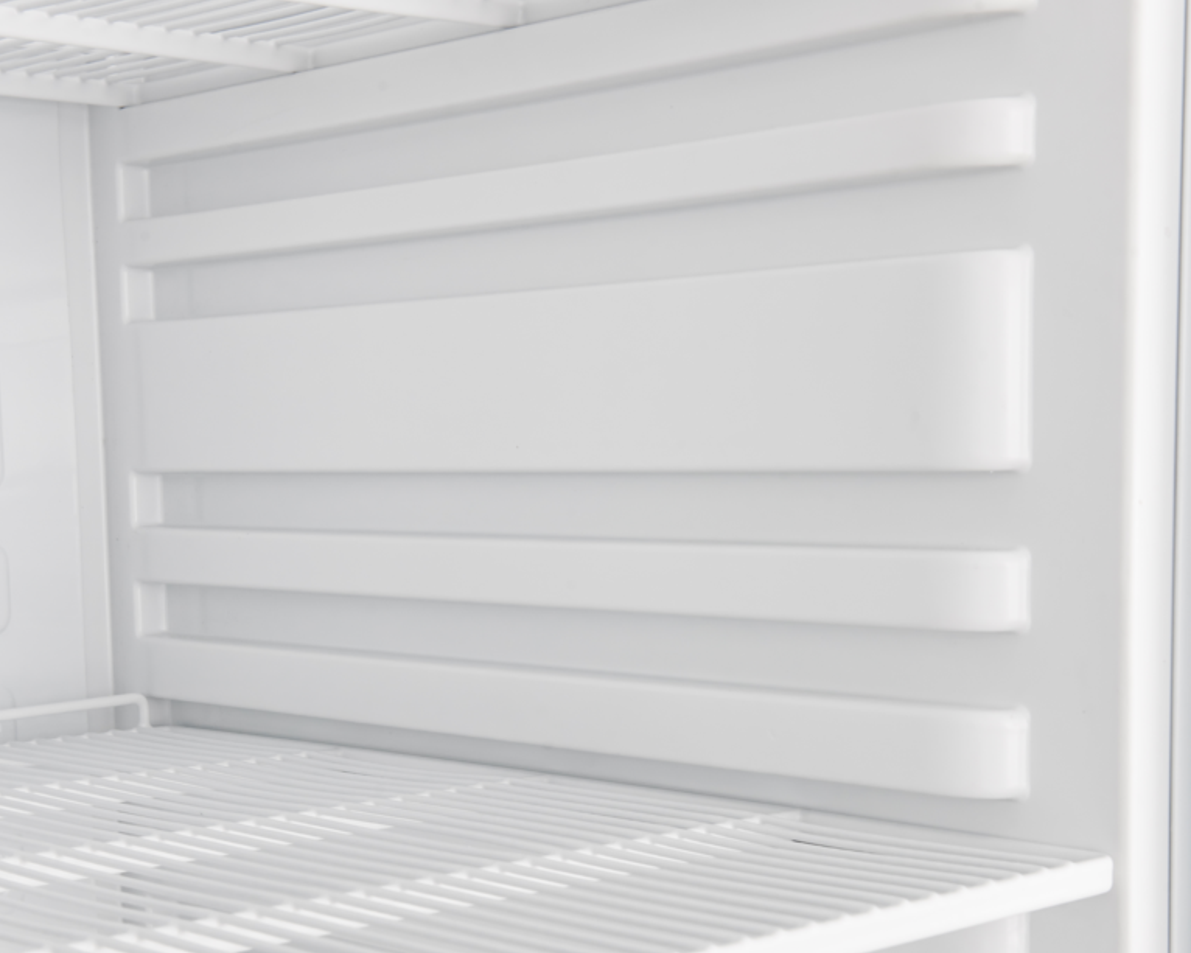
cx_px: 568
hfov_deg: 27.5
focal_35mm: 69
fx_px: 2432
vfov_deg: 22.0
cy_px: 718
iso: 160
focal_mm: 44
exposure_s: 1/60
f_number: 11
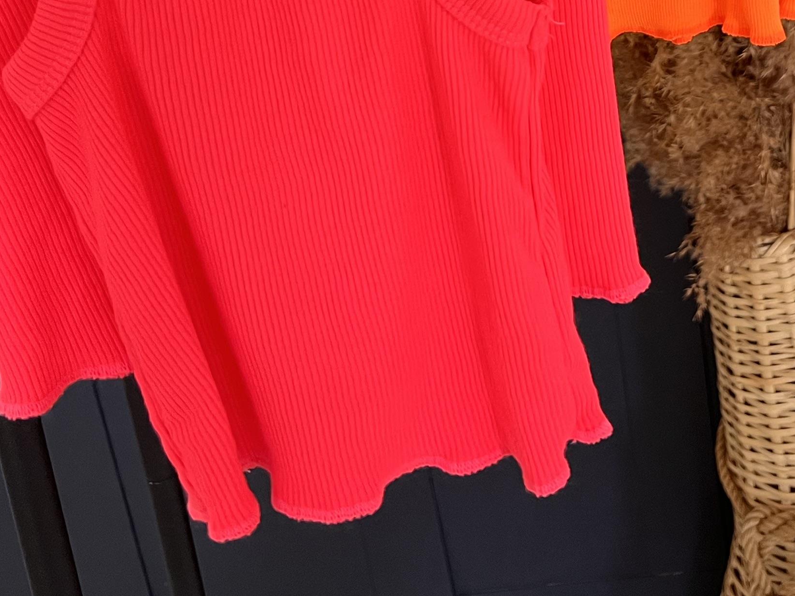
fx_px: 1470
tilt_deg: -15.2
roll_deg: +8.3
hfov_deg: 29.6
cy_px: -123
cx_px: 628
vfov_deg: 21.3
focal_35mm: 64
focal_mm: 5.7
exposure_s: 1/93
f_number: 1.5
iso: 125
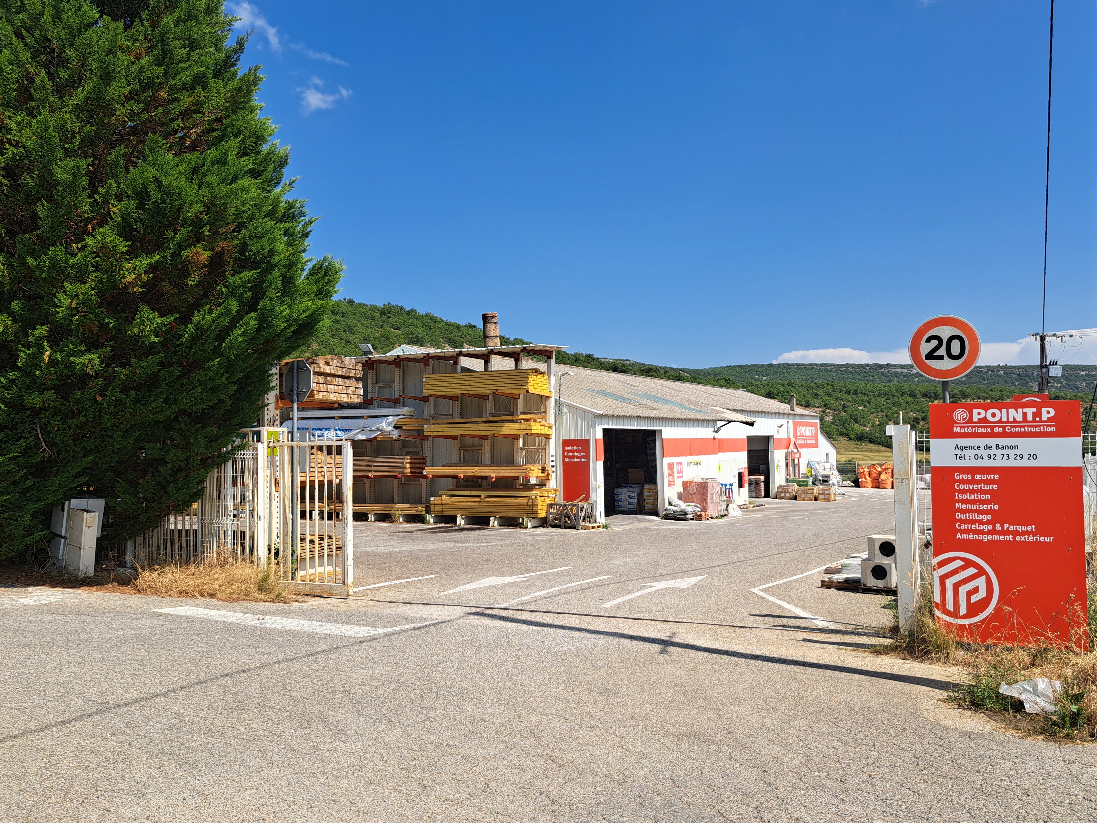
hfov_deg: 67.2
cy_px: 424
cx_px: 594
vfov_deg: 53.1
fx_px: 824
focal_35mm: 26
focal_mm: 5.23
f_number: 1.8
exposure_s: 1/1054
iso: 50
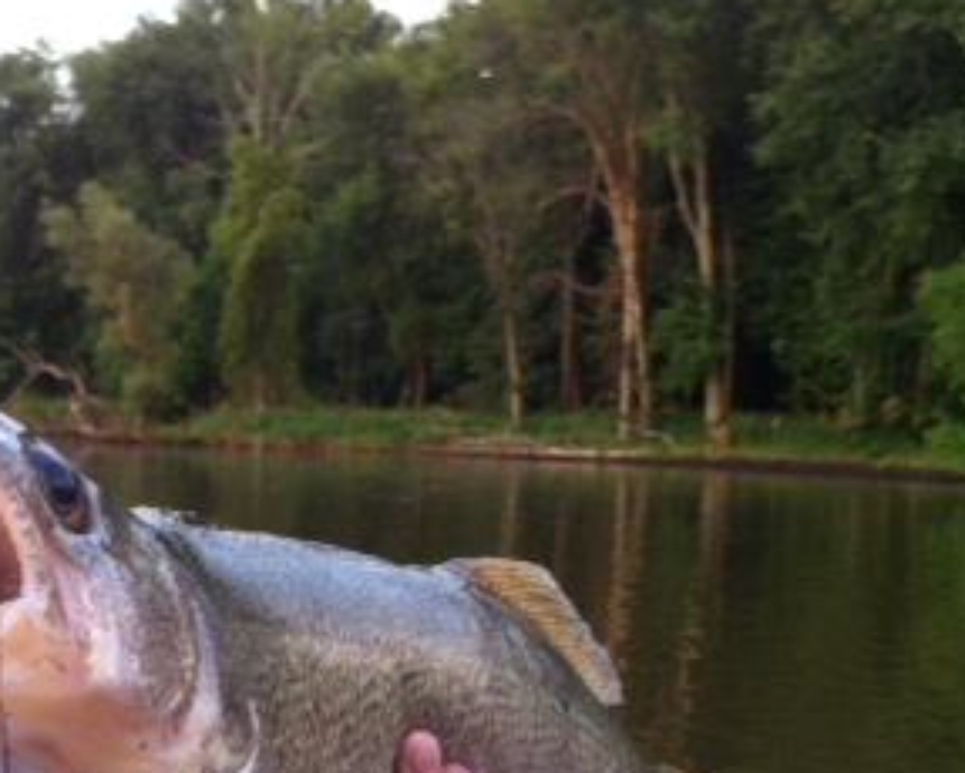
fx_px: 2172
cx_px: 286
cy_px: 575
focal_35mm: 76
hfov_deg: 24.9
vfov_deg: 20.0
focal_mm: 3.85
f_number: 2.8
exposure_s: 1/15
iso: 100
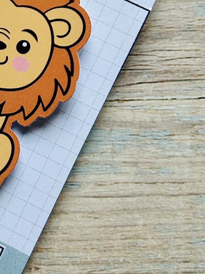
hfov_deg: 20.9
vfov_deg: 29.2
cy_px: 91
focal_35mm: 66
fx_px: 521
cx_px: -35
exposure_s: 1/60
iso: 125
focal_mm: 5.7
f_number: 1.5
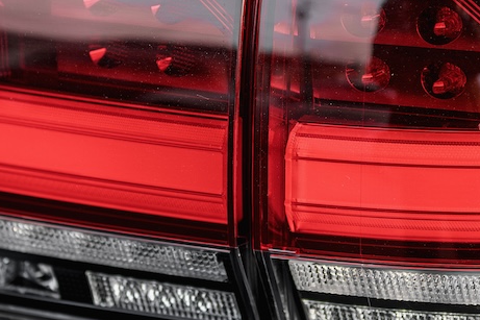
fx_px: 2026
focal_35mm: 152
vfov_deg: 9.0
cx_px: 254
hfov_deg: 13.5
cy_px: 84
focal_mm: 50
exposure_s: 1/200
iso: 100
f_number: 1.8
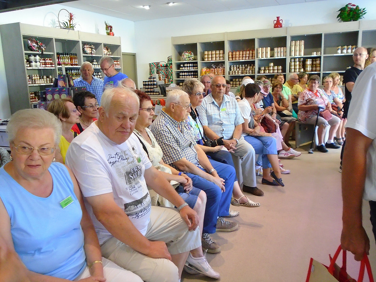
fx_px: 337
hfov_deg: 58.3
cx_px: 188
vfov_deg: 45.5
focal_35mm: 31
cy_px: 141
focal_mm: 5.5
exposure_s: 1/30
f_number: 3.5
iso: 400
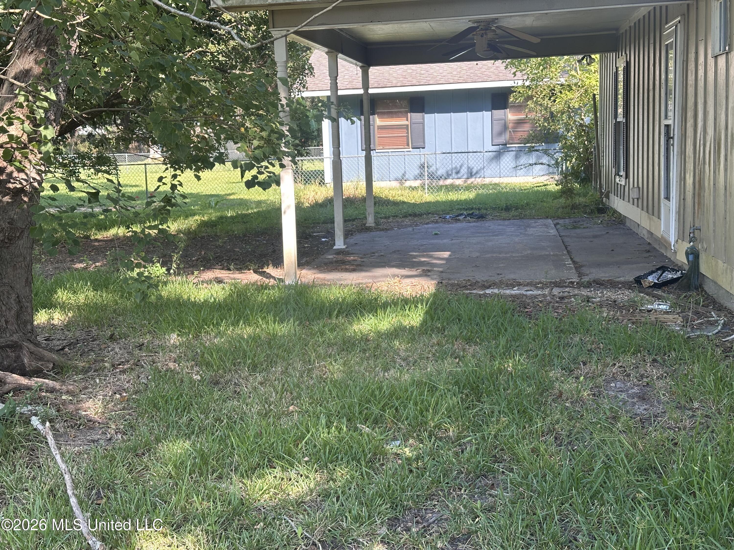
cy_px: 275
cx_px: 367
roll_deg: +1.9
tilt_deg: -7.5
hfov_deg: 39.7
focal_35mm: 48
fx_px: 1018
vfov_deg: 30.3
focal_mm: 6.86
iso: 64
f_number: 1.78
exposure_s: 1/389
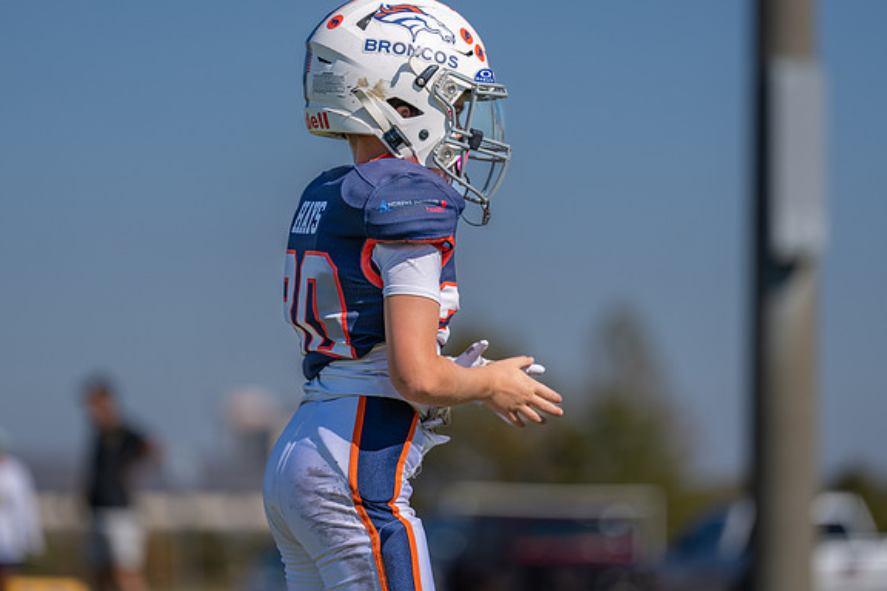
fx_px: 5814
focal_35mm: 236
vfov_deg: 5.8
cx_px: 417
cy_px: 255
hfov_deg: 8.7
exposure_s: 1/4000
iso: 100
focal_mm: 200
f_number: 2.8
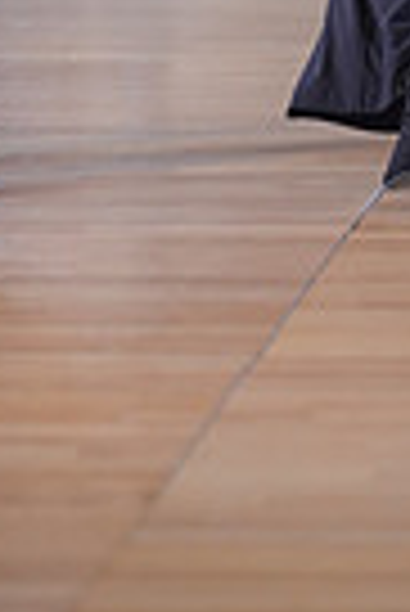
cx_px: 155
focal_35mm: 426
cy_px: -504
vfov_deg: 4.8
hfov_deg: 3.2
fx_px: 7258
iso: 1000
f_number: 2
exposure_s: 1/500
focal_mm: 100
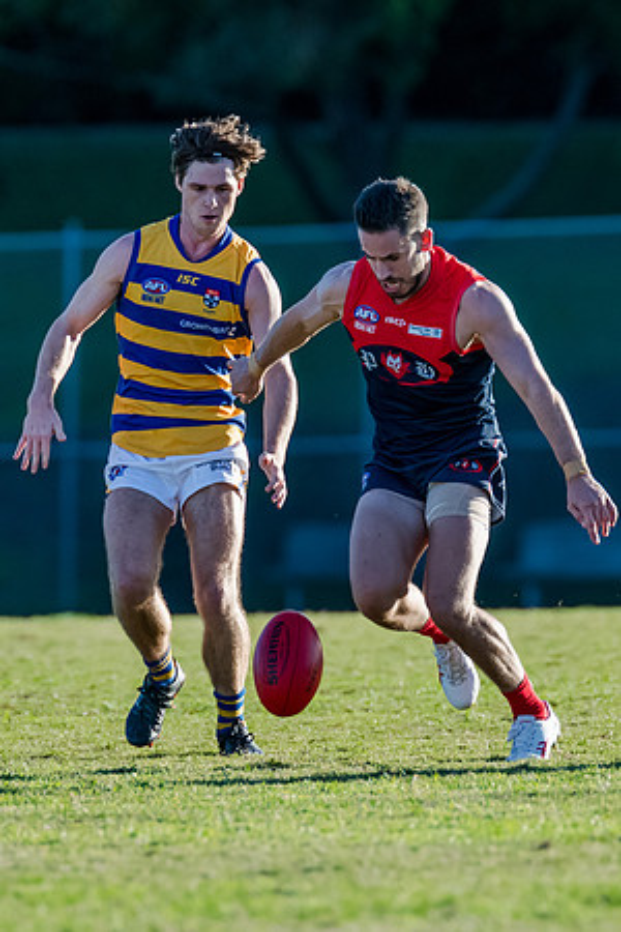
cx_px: 244
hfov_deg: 1.6
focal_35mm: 836
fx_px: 21626
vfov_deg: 2.5
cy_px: 321
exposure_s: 1/2000
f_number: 5.6
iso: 1000
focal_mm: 420
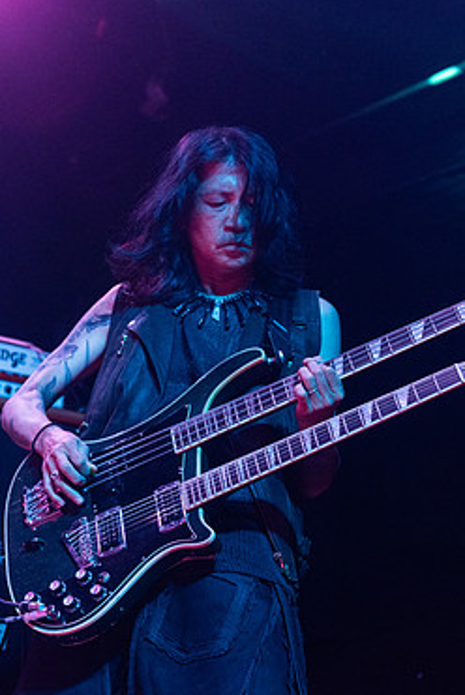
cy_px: 351
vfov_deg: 28.4
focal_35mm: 71
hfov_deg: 19.2
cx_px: 172
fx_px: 1373
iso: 3200
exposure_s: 1/200
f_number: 3.2
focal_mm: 44
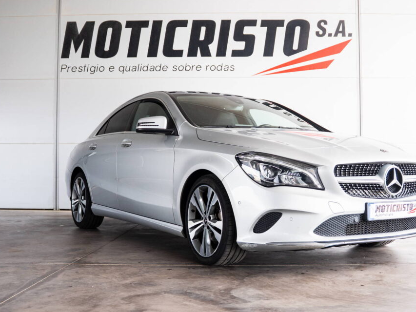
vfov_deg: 32.2
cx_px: 235
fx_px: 541
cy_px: 152
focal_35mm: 45
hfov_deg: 42.0
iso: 640
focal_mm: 26.3
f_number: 2.8
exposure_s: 1/500
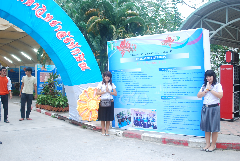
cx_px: 120
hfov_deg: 53.1
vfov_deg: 37.0
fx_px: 240
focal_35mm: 36
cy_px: 80
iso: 200
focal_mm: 24
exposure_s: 1/15
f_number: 4.2
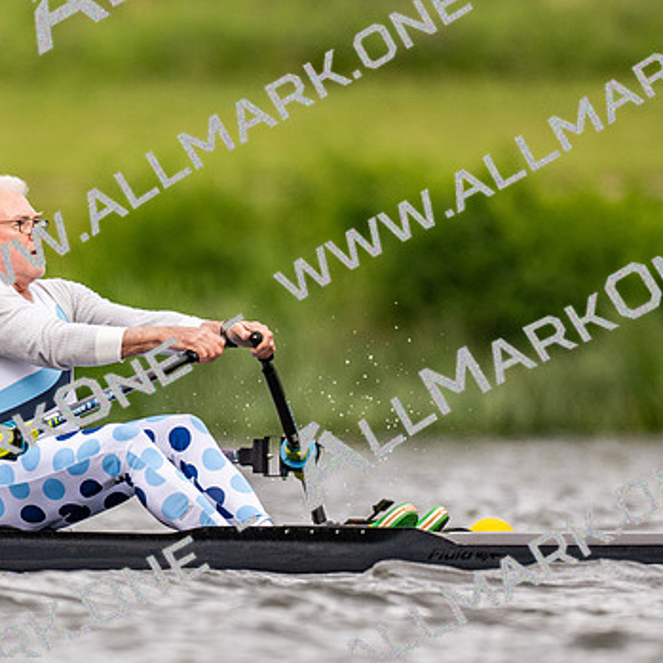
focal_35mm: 1272
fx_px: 27563
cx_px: 135
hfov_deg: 1.4
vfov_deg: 1.4
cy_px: 332
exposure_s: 1/2500
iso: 640
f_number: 4
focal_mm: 600
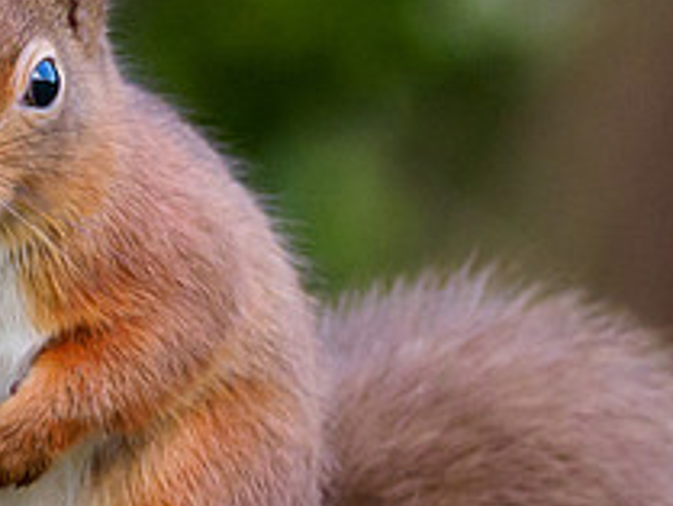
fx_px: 50325
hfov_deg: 0.8
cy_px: 201
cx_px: 61
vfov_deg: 0.6
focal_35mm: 2587
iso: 2000
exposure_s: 1/200
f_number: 4
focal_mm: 300
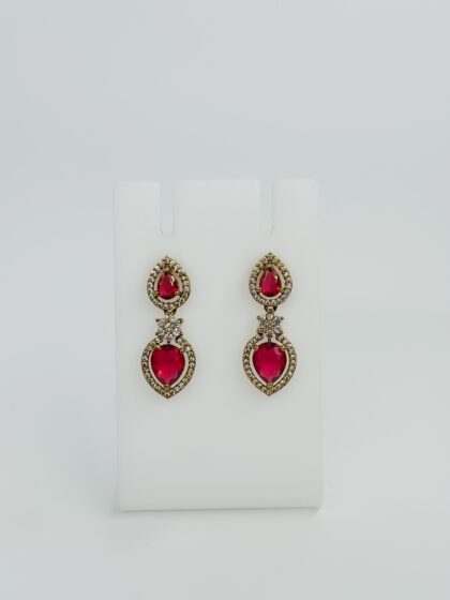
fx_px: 832
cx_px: 225
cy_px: 300
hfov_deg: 30.3
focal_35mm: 48
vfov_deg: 39.7
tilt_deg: -23.0
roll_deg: -1.9
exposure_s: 1/1565
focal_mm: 6.86
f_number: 1.78
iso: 80
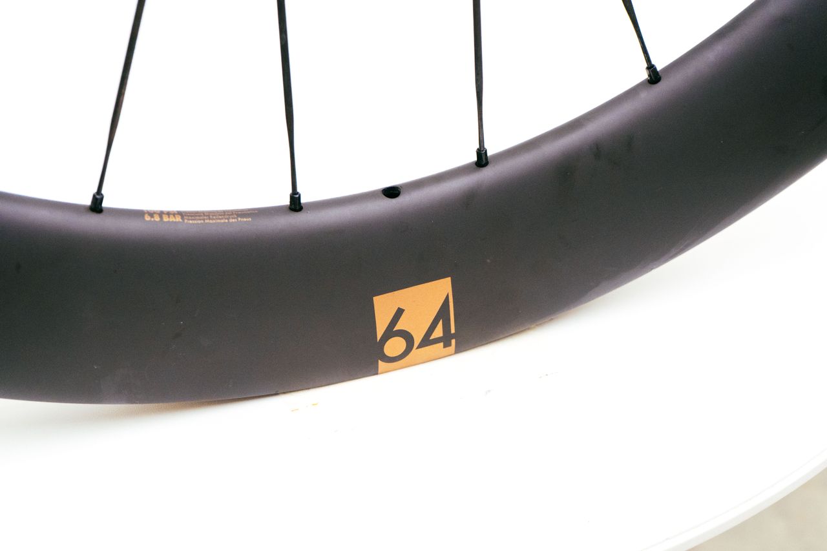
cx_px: 414
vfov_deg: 19.5
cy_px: 276
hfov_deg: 28.8
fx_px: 1608
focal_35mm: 70
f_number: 8
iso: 4000
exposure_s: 1/125
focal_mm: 70
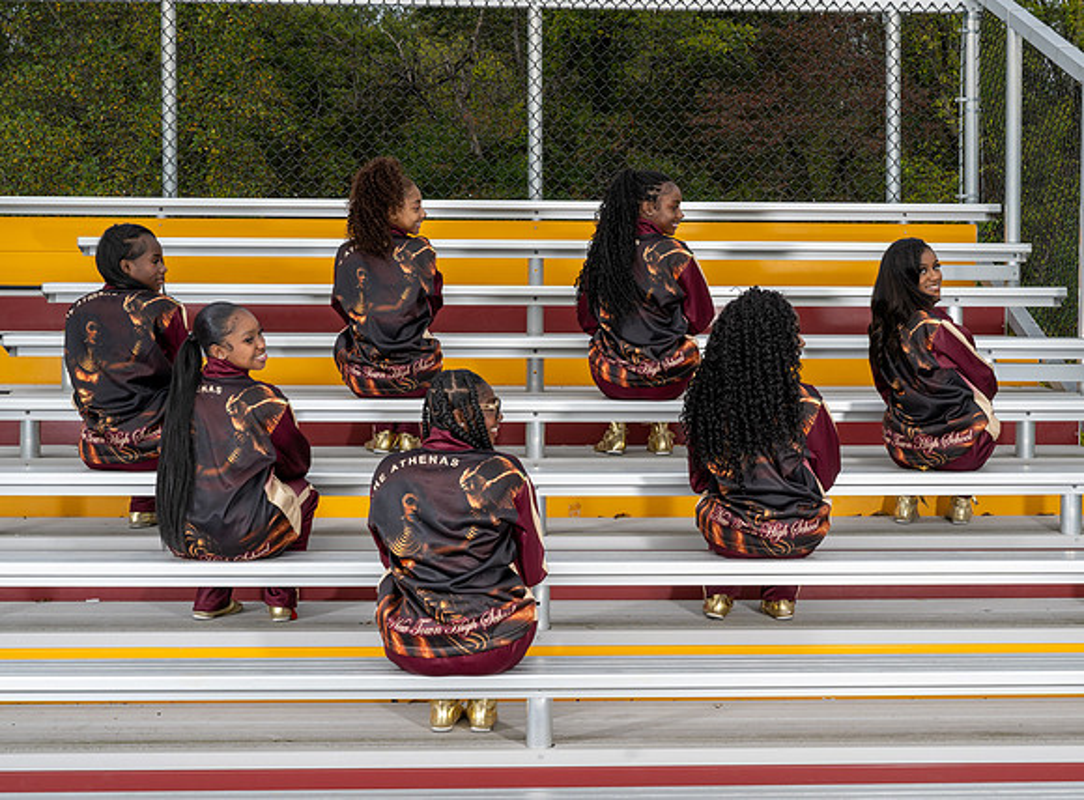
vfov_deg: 24.8
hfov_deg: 33.2
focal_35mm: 58
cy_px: 312
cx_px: 639
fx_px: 1816
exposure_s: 1/100
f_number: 10
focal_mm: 40
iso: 80
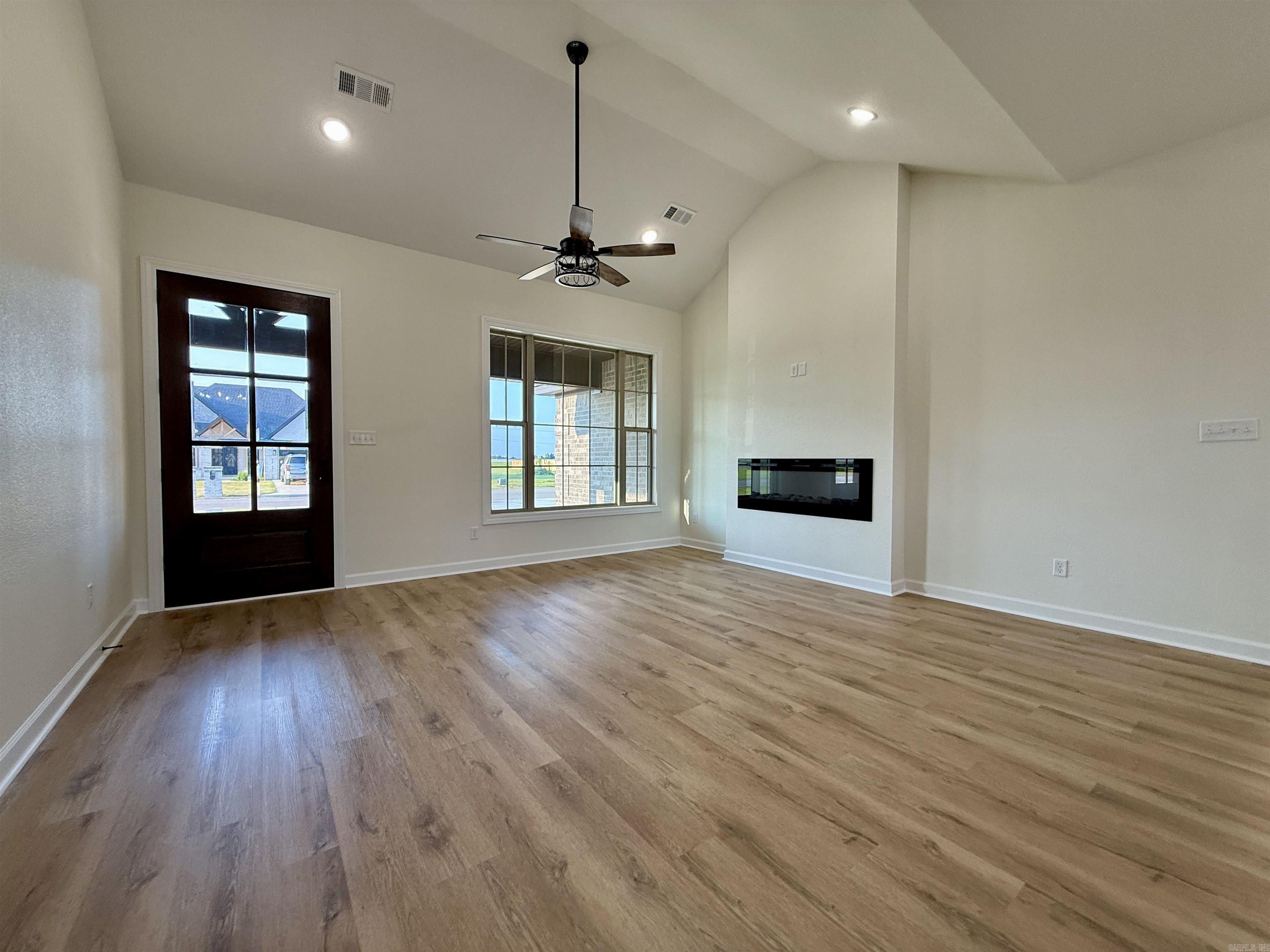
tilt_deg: -2.3
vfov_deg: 85.7
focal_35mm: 14
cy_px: 476
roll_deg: -0.8
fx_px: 514
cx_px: 635
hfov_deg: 102.1
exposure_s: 1/120
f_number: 2.2
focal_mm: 2.22
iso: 100
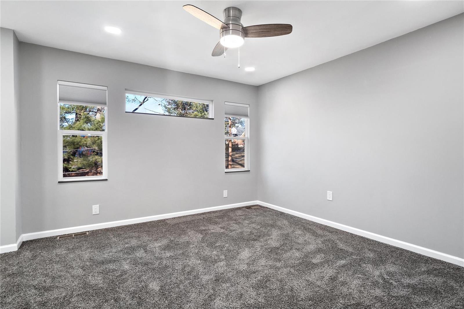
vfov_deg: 67.4
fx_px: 232
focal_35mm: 18
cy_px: 154
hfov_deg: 90.0
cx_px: 232
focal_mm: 9
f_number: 8
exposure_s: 1/100
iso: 400
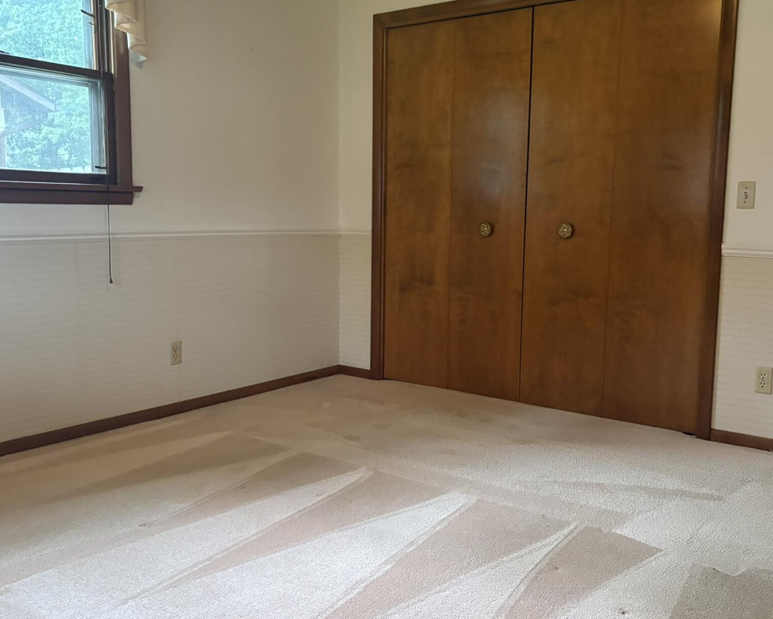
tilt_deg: -7.2
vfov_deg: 43.4
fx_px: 778
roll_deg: +0.0
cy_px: 303
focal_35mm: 34
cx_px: 394
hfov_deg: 52.8
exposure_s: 1/40
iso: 500
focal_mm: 5.96
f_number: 1.6
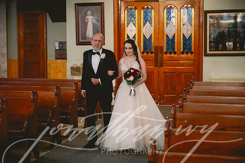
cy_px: 82
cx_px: 122
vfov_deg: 23.4
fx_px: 394
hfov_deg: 34.5
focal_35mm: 58
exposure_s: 1/250
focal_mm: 58
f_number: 2.8
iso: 2500
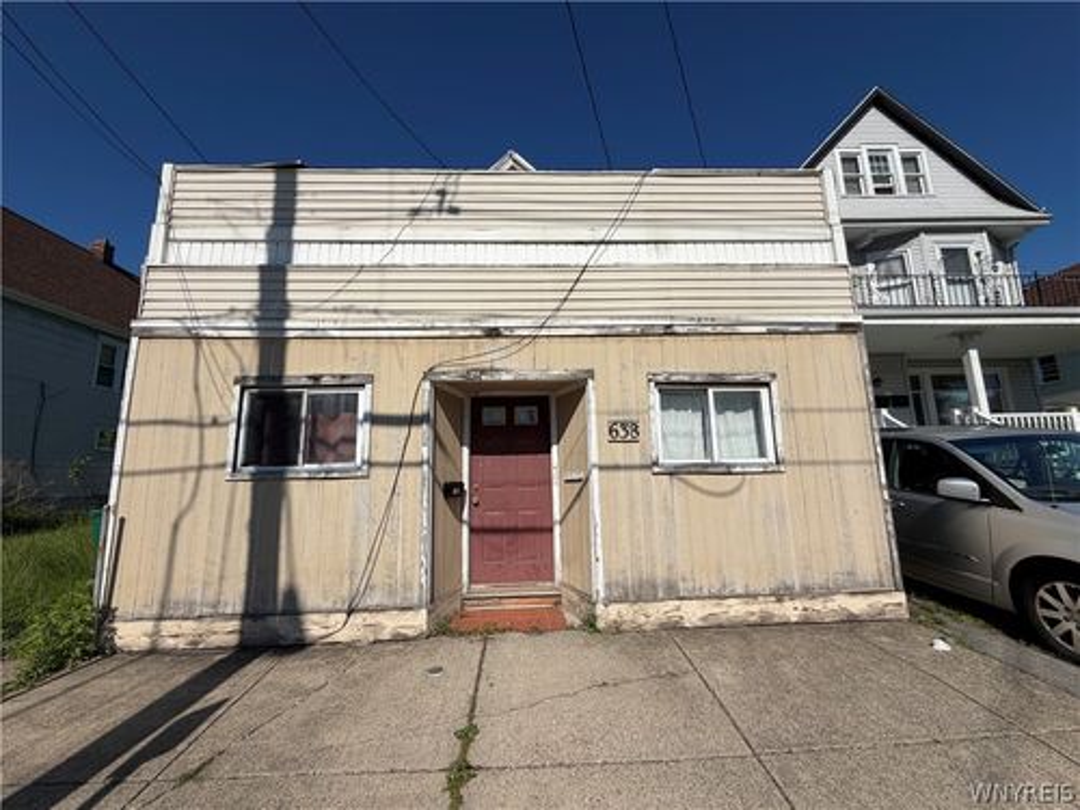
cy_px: 405
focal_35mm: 14
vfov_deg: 85.7
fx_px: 437
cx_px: 540
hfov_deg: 102.1
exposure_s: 1/1961
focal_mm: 2.22
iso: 20
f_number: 2.2
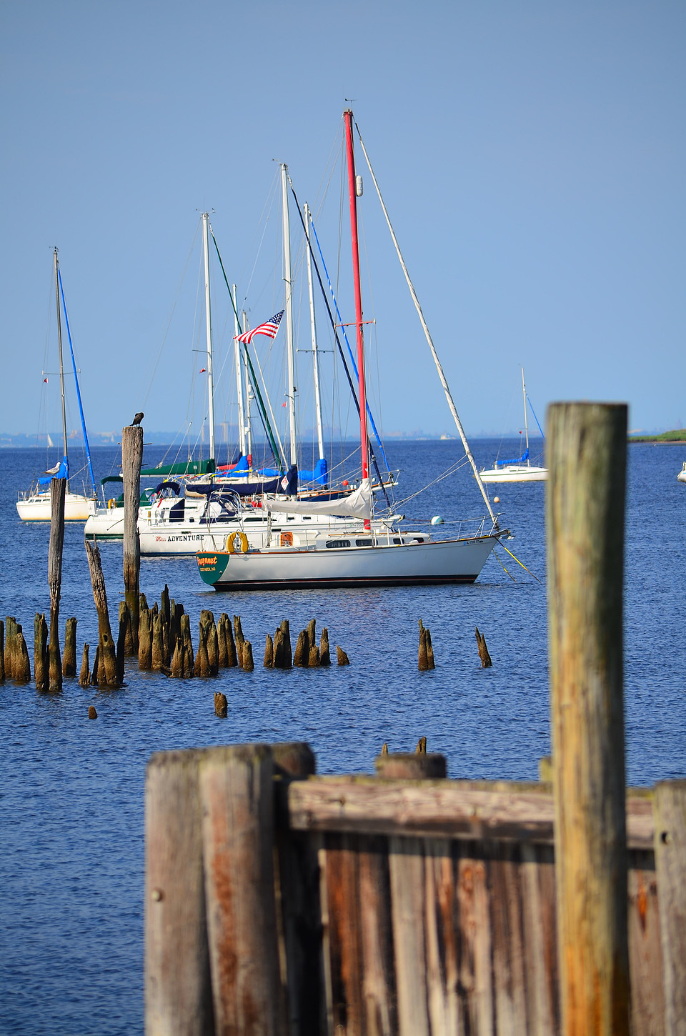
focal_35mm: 292
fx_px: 8400
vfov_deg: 7.1
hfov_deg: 4.7
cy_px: 518
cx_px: 343
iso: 100
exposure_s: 1/800
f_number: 5
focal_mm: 195
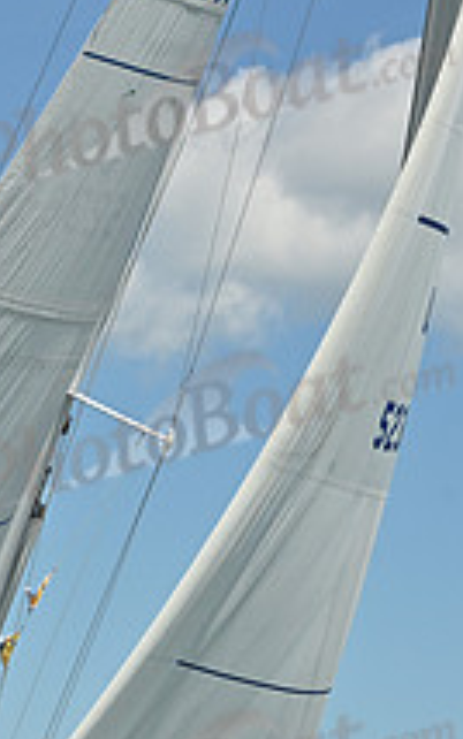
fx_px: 3891
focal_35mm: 193
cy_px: 651
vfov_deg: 10.8
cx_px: -207
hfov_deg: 6.7
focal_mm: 70
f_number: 9
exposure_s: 1/1250
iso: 250
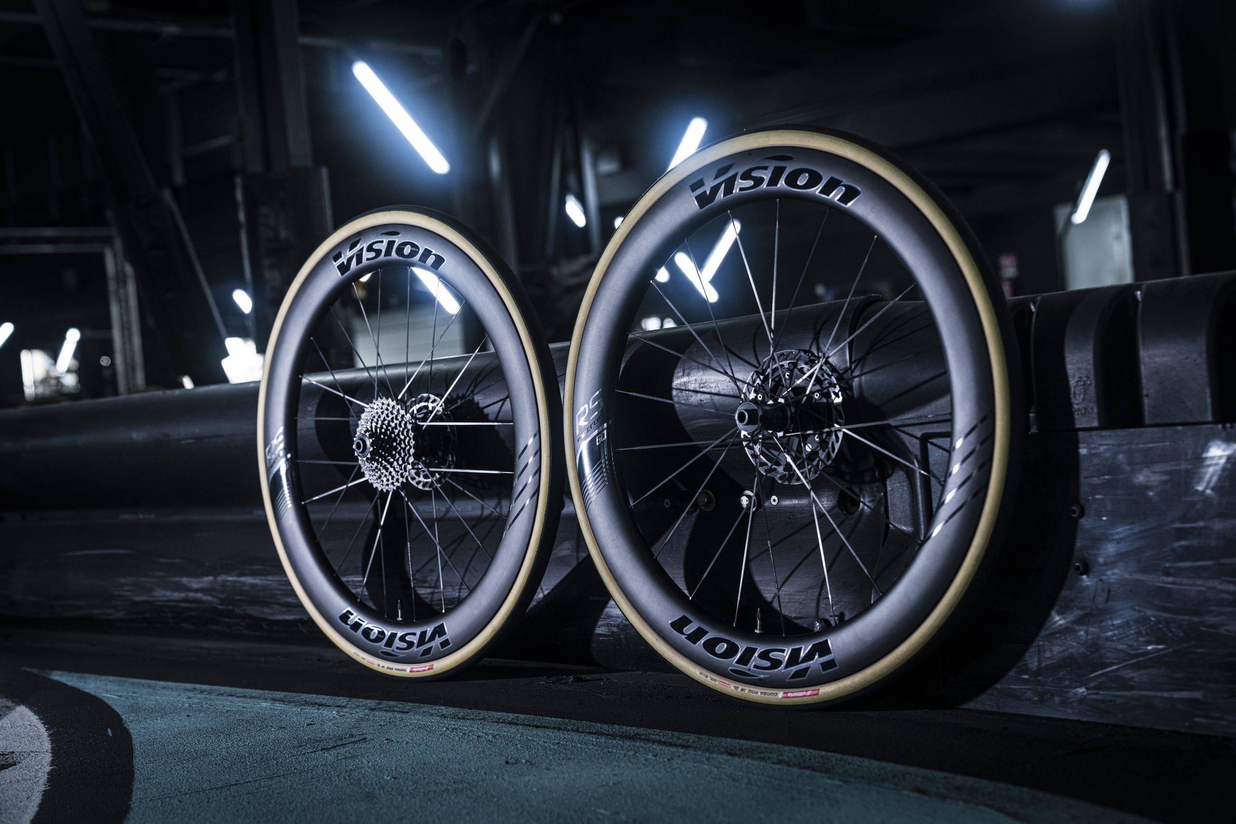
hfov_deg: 38.9
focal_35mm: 51
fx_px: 1751
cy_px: 412
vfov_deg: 26.5
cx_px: 618
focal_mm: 51
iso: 640
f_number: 3.5
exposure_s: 1/100
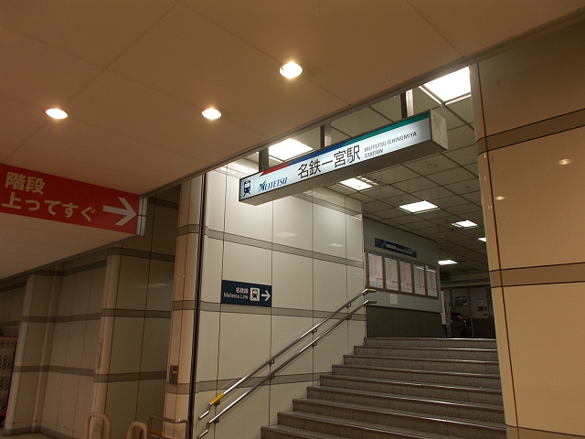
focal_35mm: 26
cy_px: 220
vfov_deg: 53.1
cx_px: 292
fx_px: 439
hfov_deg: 67.3
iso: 80
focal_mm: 4.6
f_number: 3.2
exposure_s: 1/40
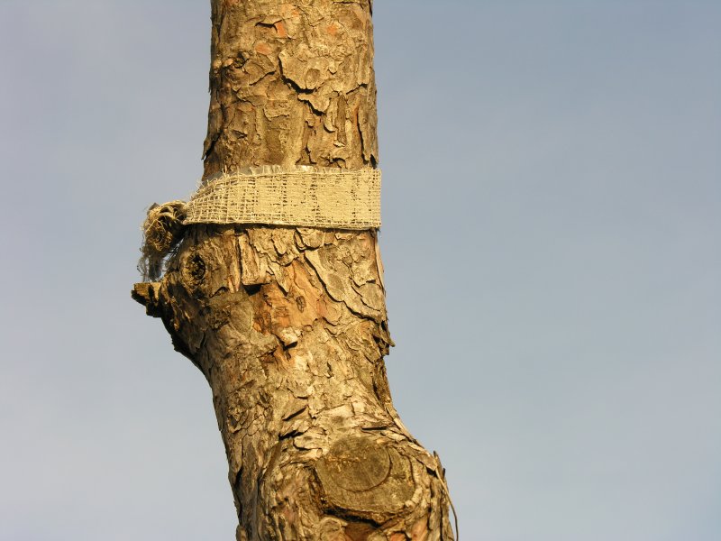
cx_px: 360
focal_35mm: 115
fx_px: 2395
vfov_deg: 12.9
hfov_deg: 17.1
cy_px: 270
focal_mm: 29.3
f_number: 5.9
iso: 50
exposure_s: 1/168
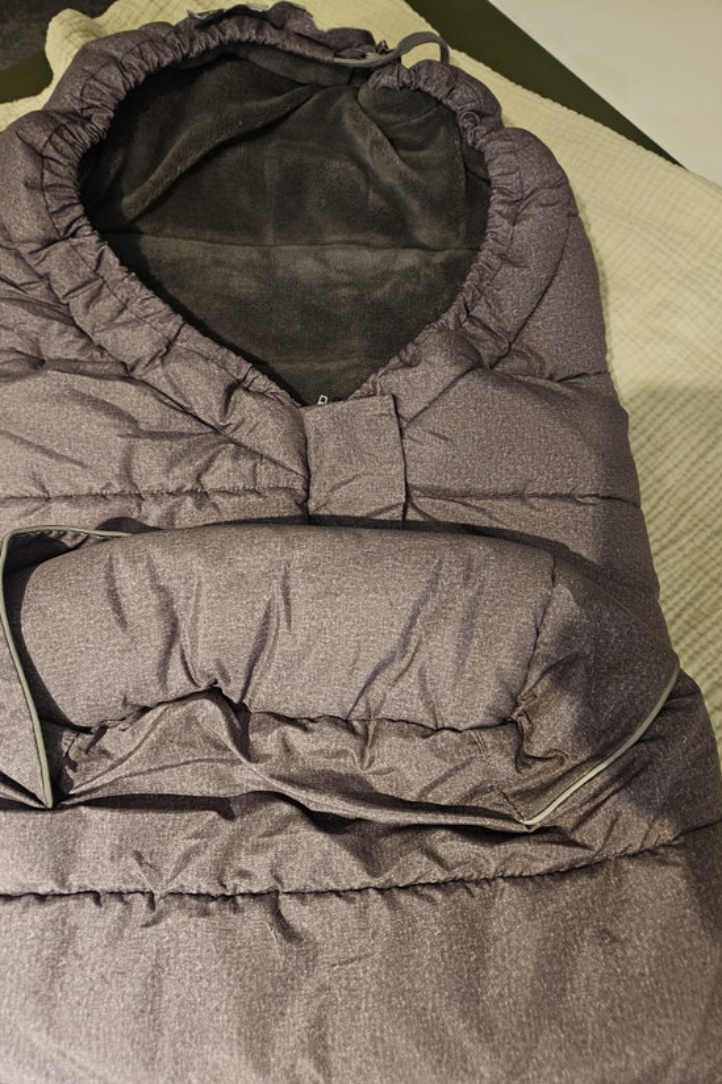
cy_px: 541
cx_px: 326
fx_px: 722
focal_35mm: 24
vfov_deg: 73.8
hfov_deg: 53.0
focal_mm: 5.4
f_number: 1.8
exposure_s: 1/25
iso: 640
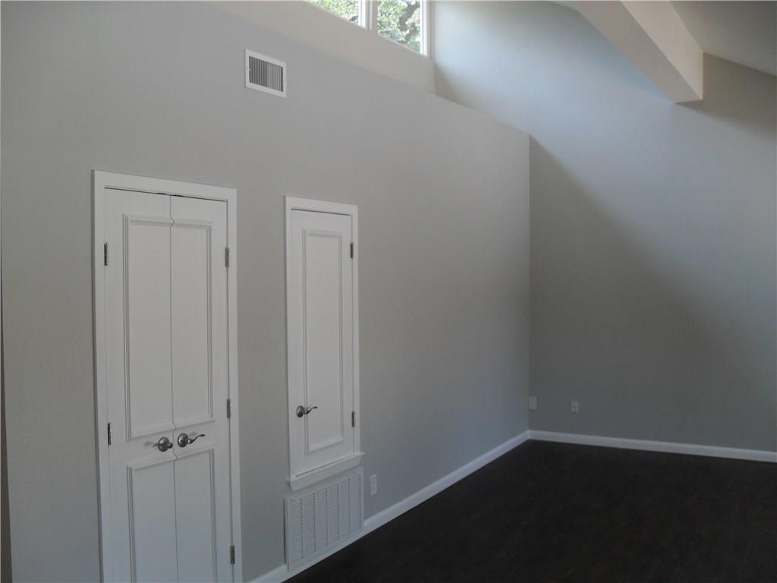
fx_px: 786
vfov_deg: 40.7
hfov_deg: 52.6
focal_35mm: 35
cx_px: 388
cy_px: 292
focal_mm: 6.2
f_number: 2.8
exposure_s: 1/90
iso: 100
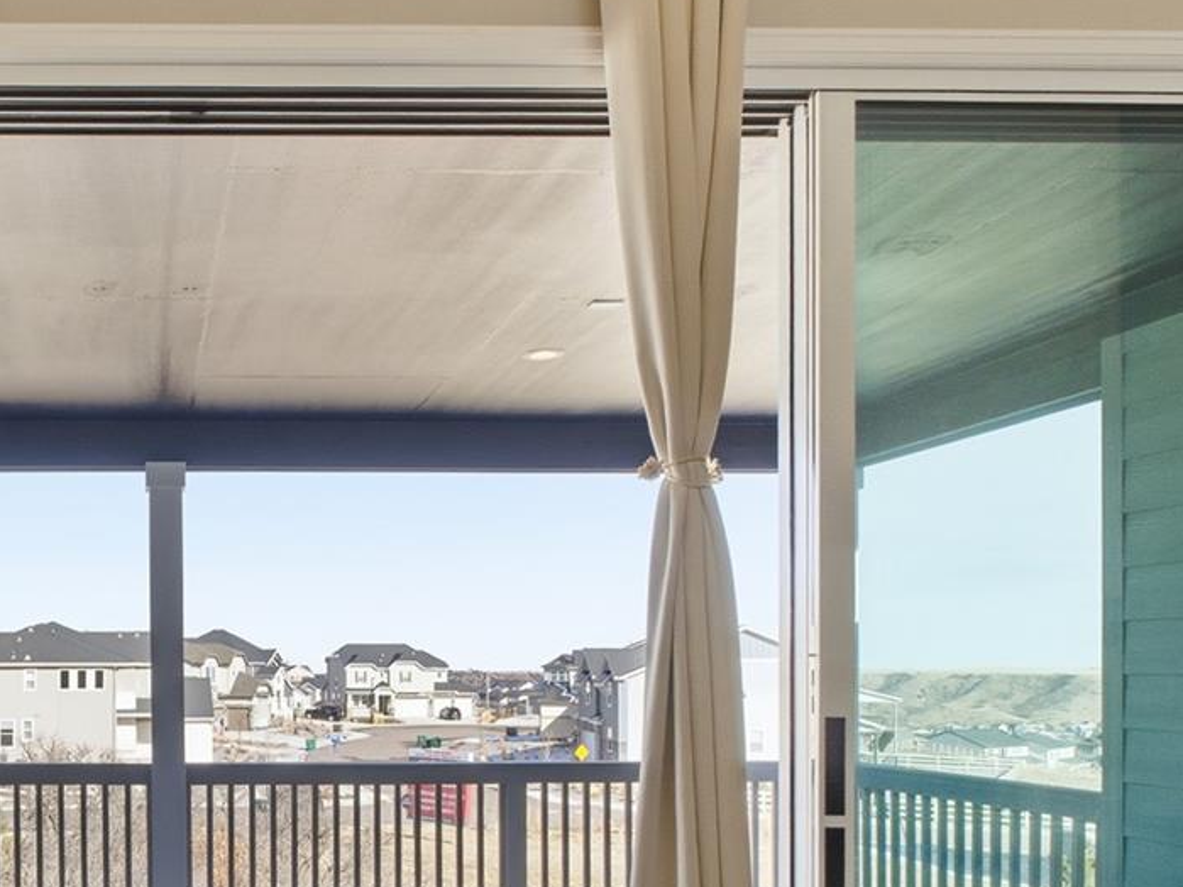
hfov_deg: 50.3
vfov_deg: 40.2
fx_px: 1128
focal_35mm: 33
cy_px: 770
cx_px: 159
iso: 500
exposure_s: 1/1900
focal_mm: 10
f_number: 8
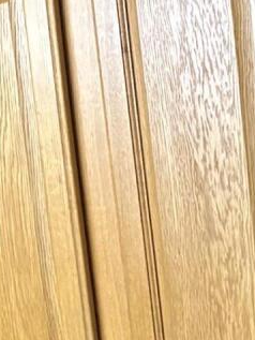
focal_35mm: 164
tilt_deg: -12.3
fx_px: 1610
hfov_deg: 8.2
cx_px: 642
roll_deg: +3.5
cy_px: 933
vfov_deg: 9.9
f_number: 1.6
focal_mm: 5.96
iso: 250
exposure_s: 1/60
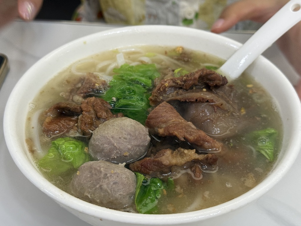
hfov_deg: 39.7
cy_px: 113
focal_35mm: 48
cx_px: 150
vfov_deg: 30.3
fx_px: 417
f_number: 1.78
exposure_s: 1/50
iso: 100
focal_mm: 6.76
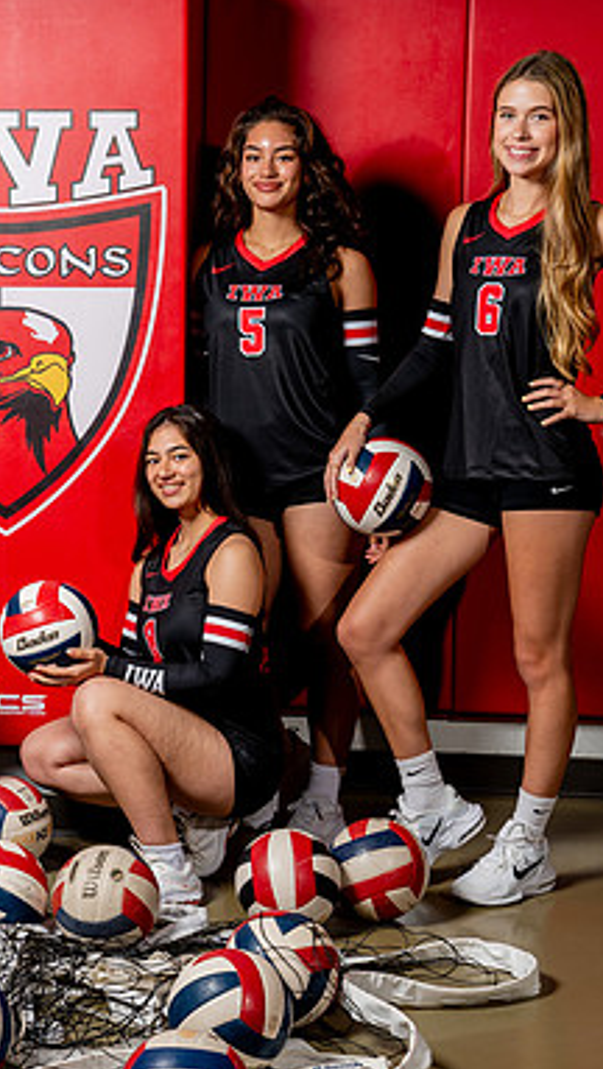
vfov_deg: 27.2
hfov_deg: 15.4
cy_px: 534
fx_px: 2213
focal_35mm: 78
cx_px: 114
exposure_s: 1/250
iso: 100
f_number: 8
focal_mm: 48
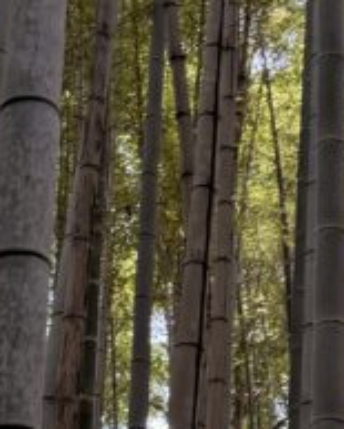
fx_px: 1574
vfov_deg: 15.4
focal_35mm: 124
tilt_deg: +30.4
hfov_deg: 12.3
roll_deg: -0.2
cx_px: 366
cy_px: 318
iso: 200
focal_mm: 6.76
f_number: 1.78
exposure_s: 1/103
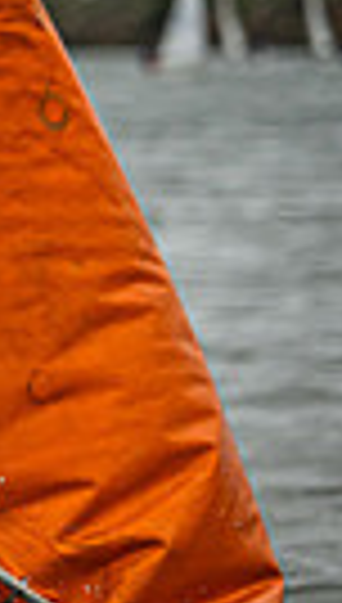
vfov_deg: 2.5
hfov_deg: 1.4
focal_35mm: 859
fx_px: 13762
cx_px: -792
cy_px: 88
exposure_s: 1/3200
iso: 320
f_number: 5
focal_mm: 190
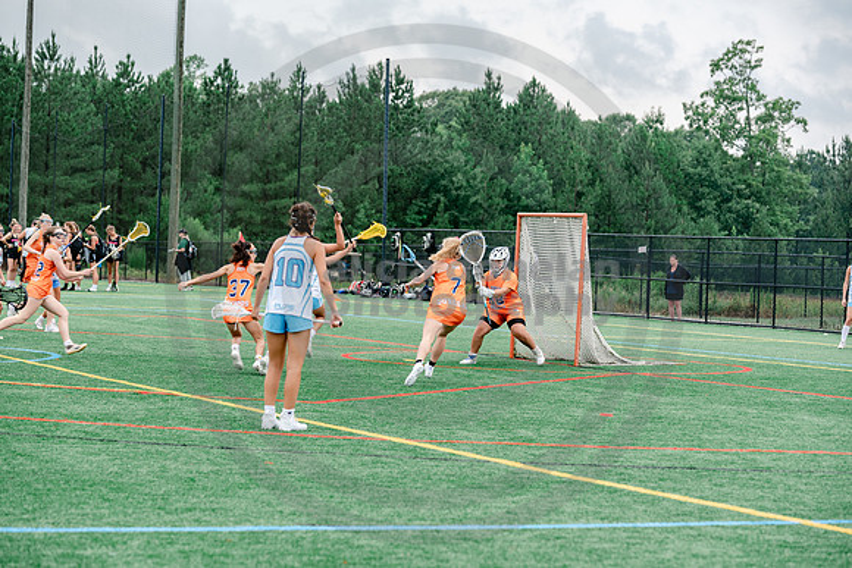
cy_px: 284
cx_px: 426
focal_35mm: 116
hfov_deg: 17.6
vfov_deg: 11.8
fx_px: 2746
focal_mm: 116
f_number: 4.5
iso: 250
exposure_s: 1/320
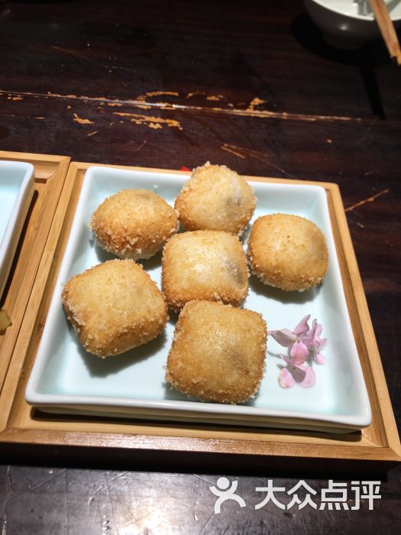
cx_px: 200
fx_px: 448
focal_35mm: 29
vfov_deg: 61.7
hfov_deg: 48.2
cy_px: 268
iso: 25
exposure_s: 1/101
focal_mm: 4.15
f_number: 2.2
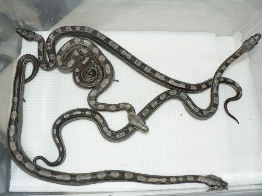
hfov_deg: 51.4
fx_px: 272
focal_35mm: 36
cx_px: 131
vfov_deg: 39.7
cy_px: 98
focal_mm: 6
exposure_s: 1/60
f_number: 2.8
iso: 100
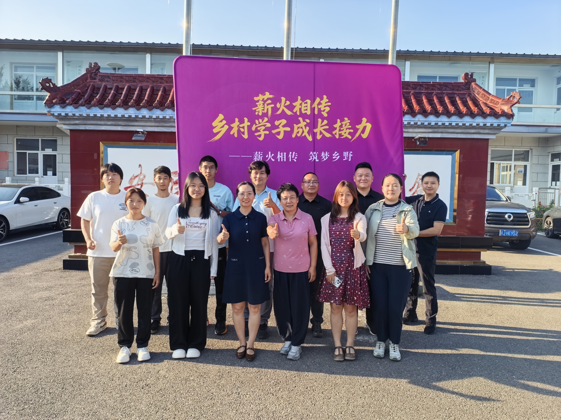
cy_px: 210
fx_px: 389
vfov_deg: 56.8
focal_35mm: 24
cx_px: 280
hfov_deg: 71.6
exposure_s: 1/531
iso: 50
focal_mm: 6.98
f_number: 4
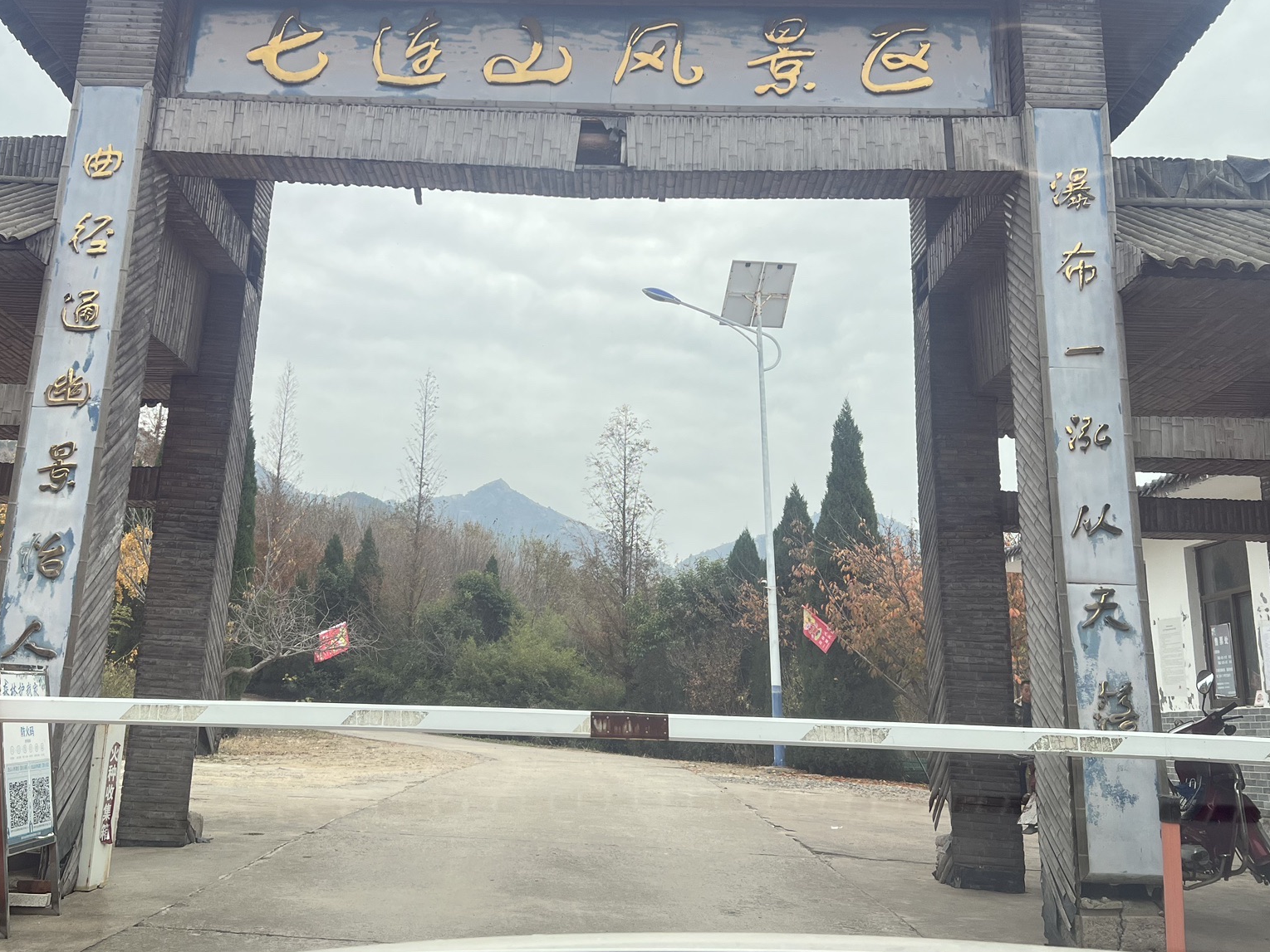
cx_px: 576
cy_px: 405
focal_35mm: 34
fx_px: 1247
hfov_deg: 53.9
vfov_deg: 41.7
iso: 40
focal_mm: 5.7
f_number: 1.5
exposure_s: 1/240
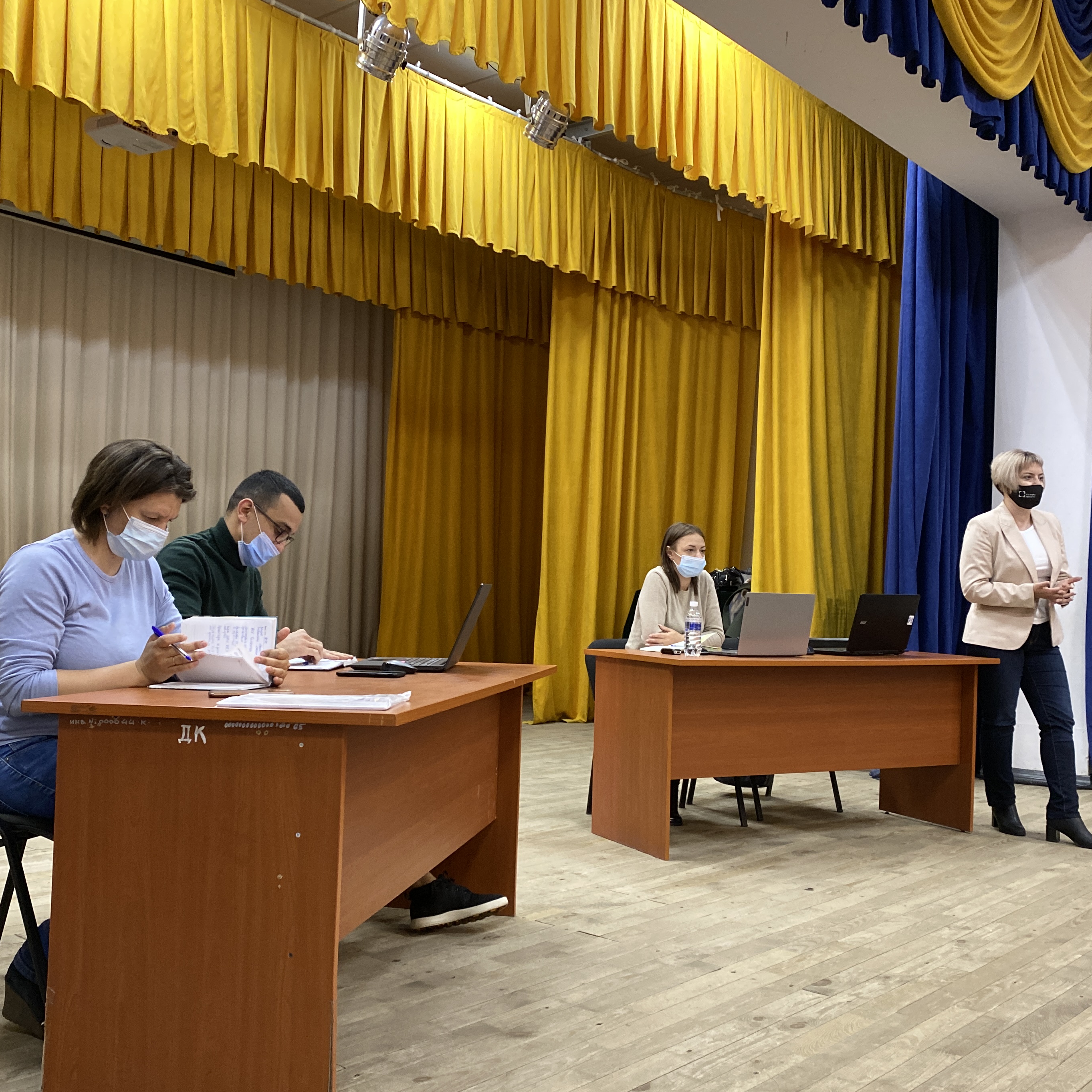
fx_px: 1213
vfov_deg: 48.4
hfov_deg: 48.4
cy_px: 584
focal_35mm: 34
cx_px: 555
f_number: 1.8
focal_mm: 4.25
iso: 320
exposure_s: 1/50
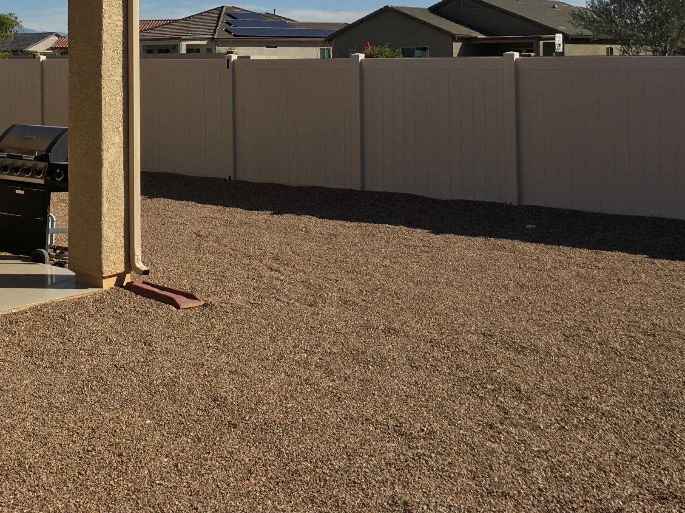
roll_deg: +0.5
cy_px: 55
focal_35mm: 54
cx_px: 110
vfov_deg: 26.2
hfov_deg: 34.2
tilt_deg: +0.0
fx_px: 1069
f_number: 2.2
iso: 25
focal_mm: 4.15
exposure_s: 1/2137
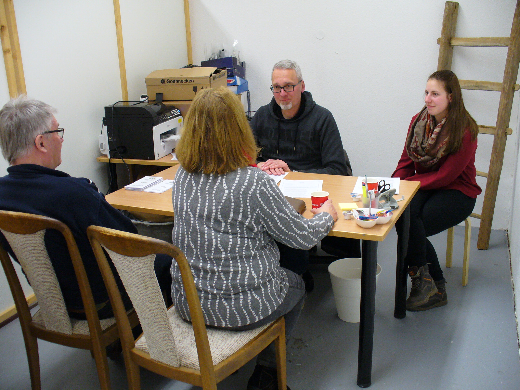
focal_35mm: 37
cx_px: 260
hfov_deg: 50.1
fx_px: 556
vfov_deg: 38.7
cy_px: 195
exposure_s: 1/30
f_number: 2.8
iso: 160
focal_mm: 6.1
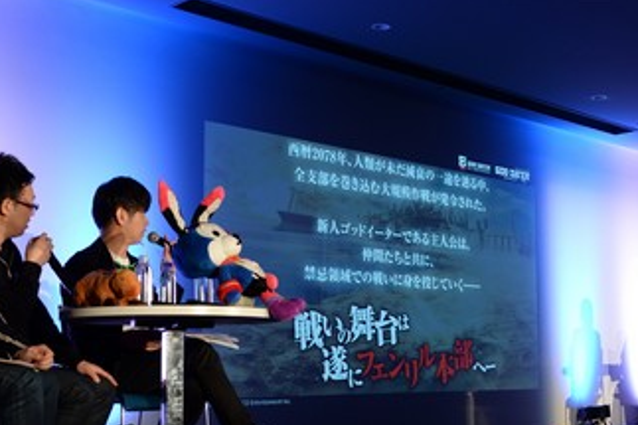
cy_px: 266
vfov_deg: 23.7
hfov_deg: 34.9
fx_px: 1010
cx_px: 389
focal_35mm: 57
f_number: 4
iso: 640
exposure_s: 1/60
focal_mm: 36
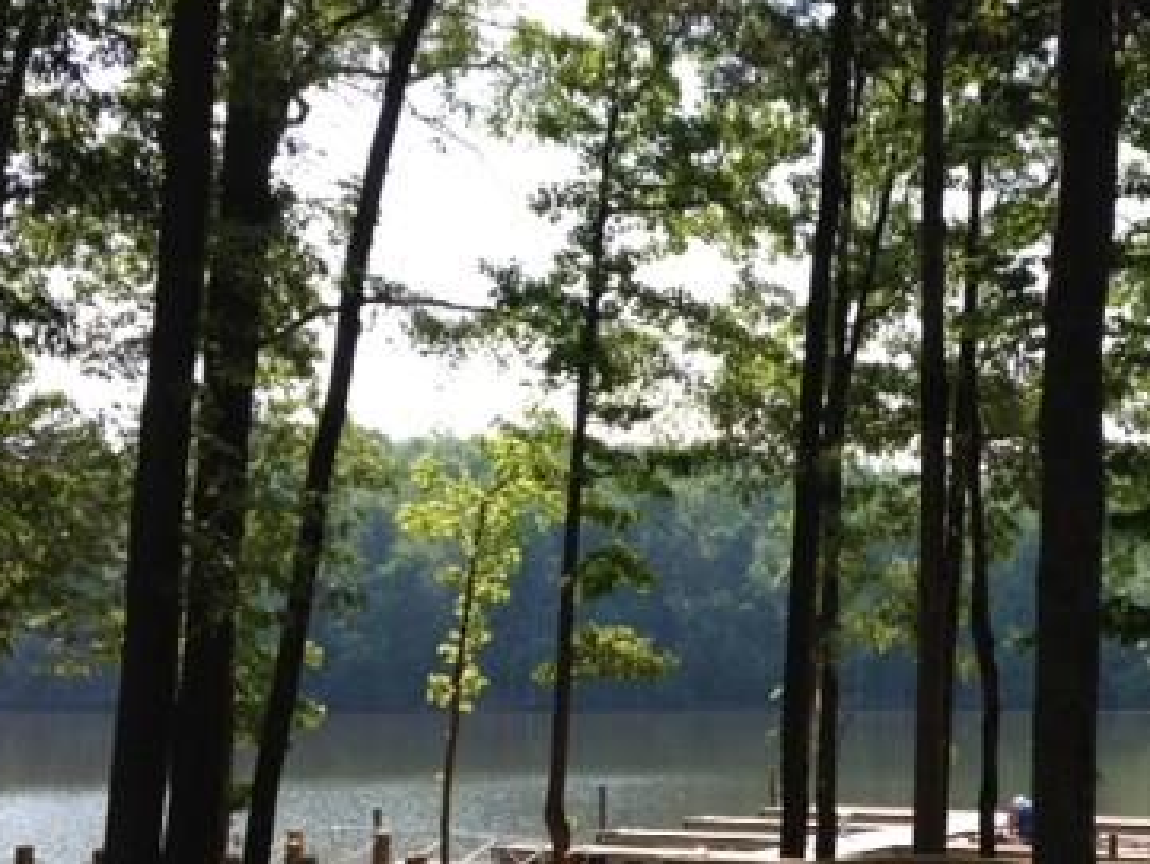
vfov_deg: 23.6
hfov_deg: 30.4
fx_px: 2060
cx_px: 917
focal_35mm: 62
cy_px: 510
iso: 50
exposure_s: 1/812
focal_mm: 4.28
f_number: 2.4
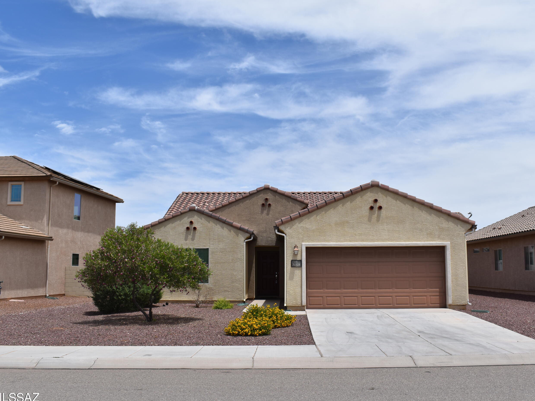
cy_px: 201
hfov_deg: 52.6
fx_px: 541
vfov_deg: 40.7
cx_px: 276
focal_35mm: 35
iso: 100
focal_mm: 20
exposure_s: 1/320
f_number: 9
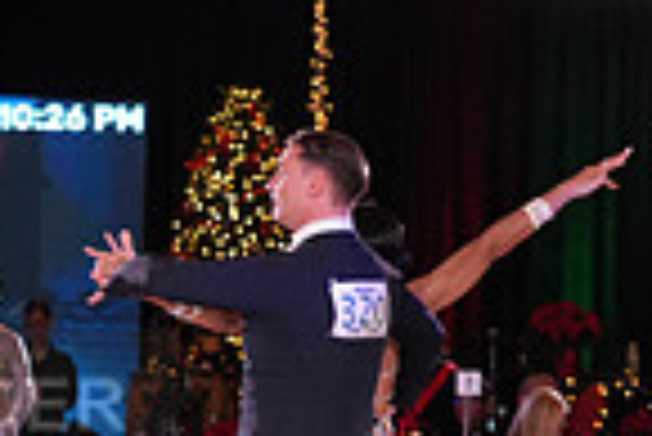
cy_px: 447
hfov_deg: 10.8
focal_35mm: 184
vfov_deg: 7.4
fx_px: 3336
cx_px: -310
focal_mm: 46
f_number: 4.5
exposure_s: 1/200
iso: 2000
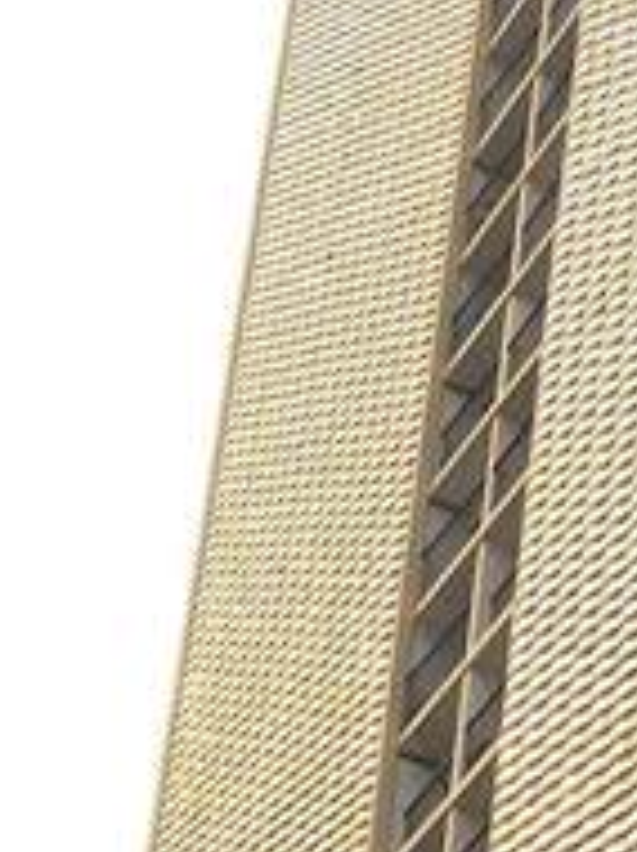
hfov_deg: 9.6
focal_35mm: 146
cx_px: 1189
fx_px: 3590
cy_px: 1045
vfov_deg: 13.2
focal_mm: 20
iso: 100
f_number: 8
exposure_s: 1/250
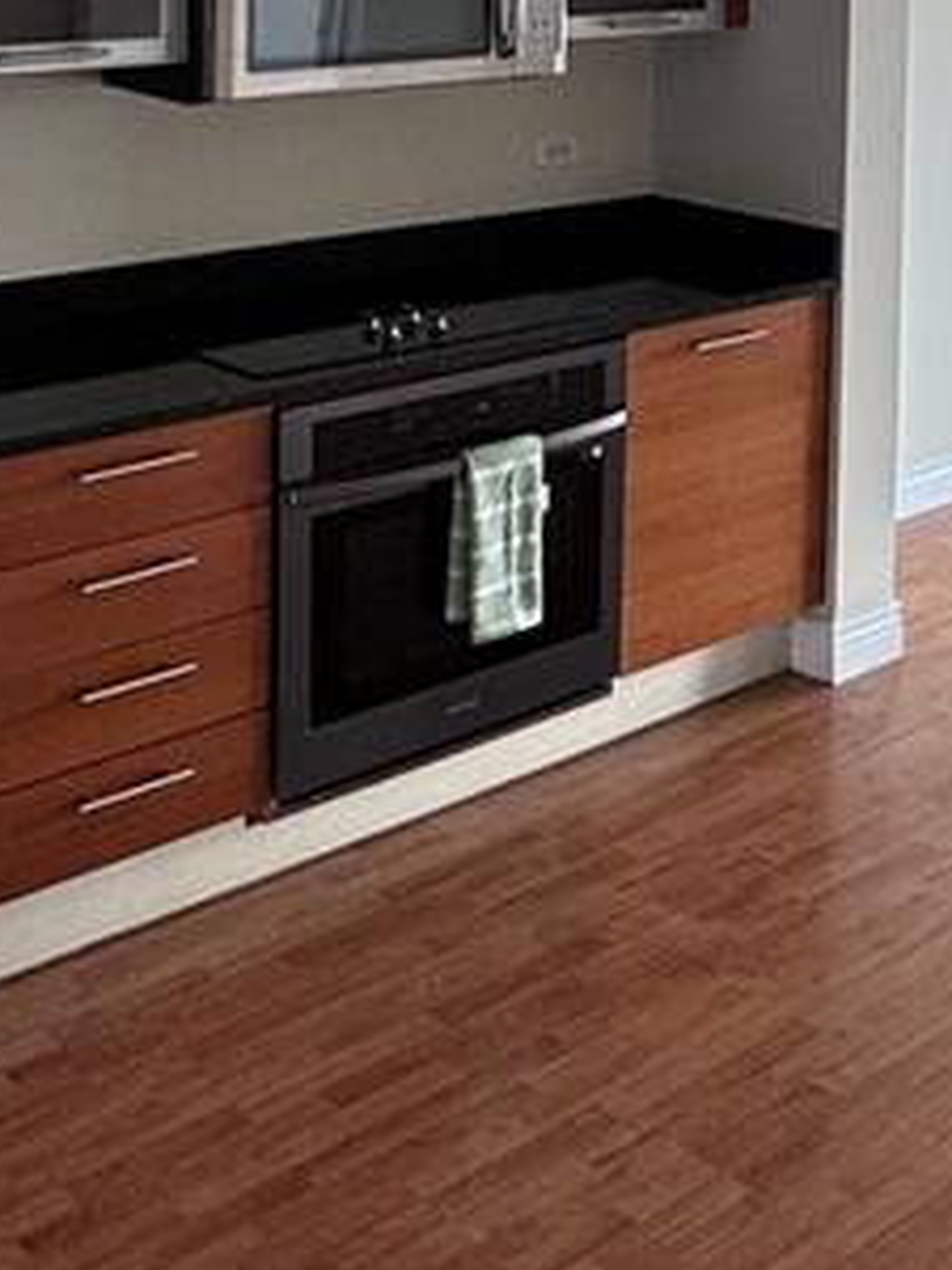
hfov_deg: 24.3
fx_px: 2053
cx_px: 1058
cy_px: -4
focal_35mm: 56
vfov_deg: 31.7
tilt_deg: -5.0
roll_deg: -2.5
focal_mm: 2.22
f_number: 2.2
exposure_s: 1/99
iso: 64
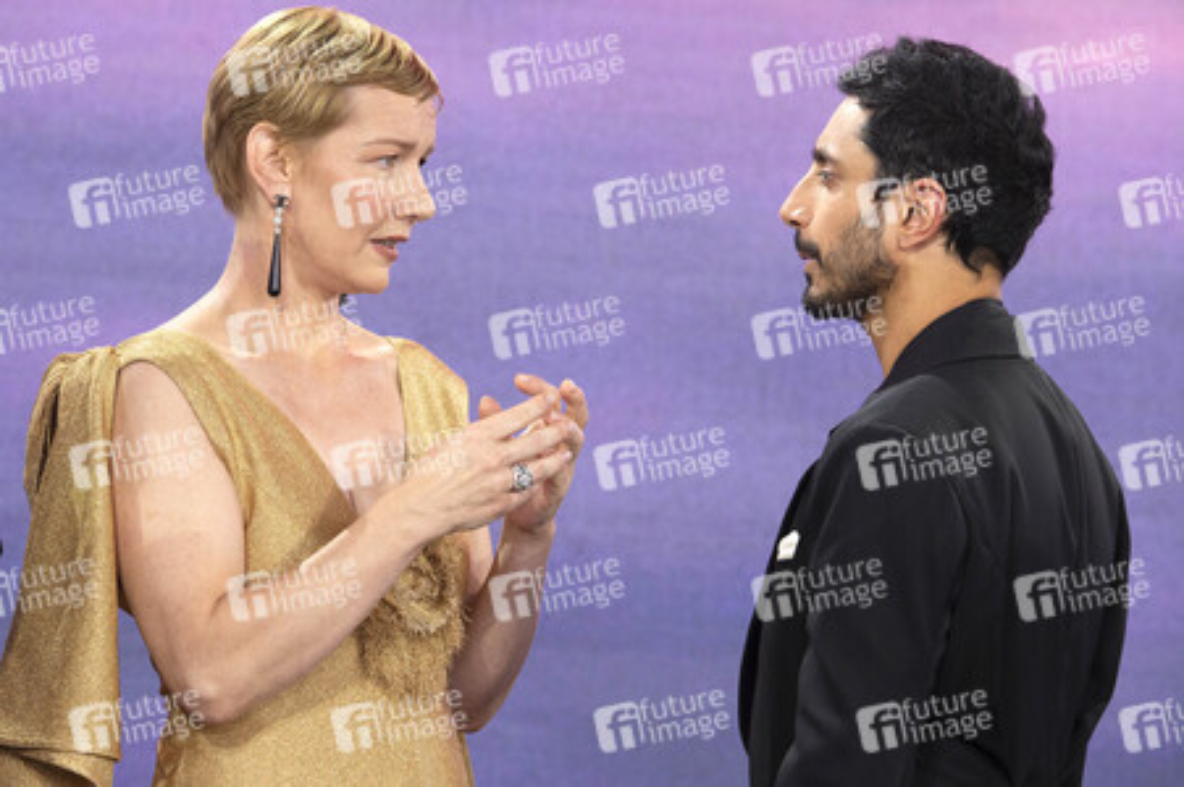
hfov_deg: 6.8
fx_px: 10023
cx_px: 582
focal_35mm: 305
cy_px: 387
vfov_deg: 4.5
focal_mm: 260
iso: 1600
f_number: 8
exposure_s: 1/250
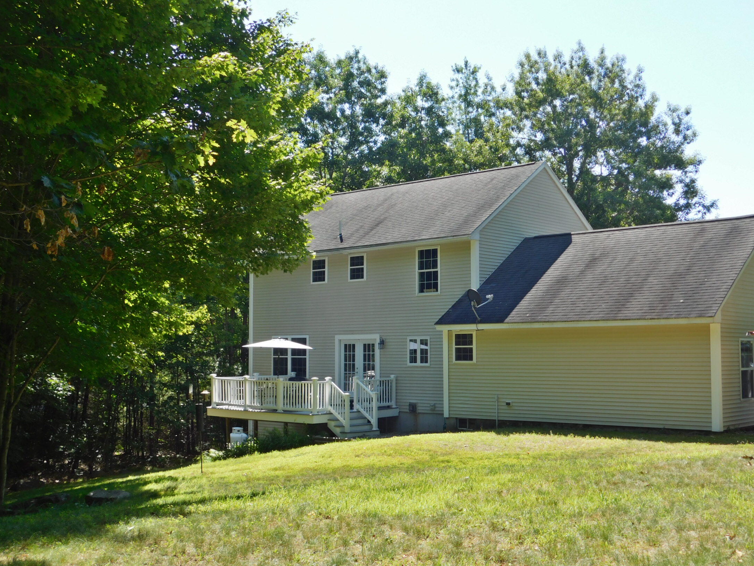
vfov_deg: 34.3
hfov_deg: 44.8
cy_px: 294
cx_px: 394
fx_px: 915
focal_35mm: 42
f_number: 3.6
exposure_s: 1/400
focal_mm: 7.1
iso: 125
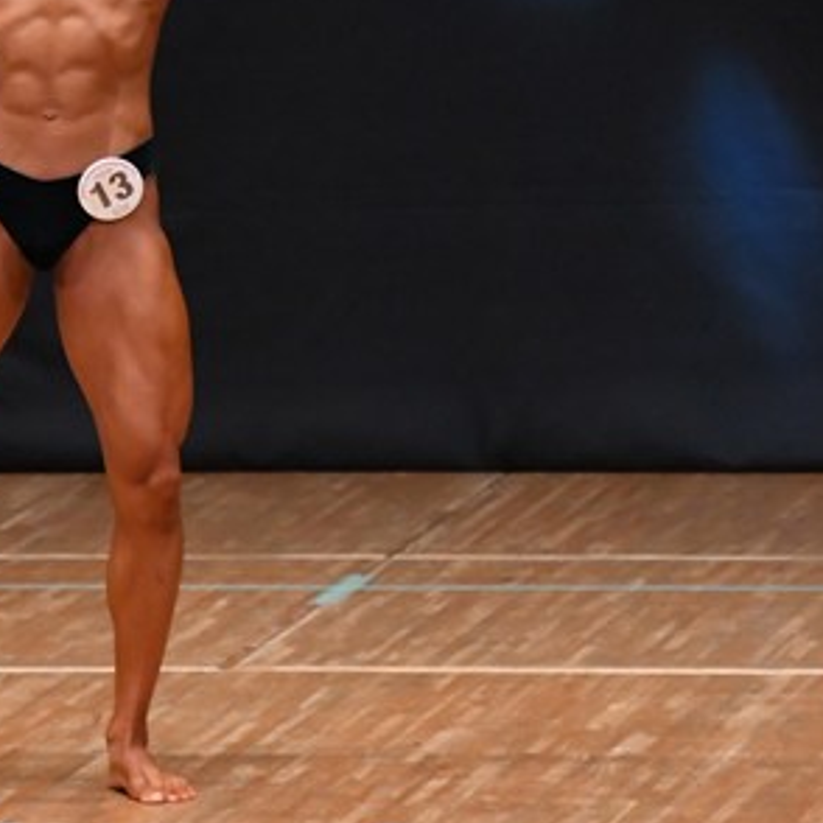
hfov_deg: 3.1
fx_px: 15386
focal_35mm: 572
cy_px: 210
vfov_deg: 3.1
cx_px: 147
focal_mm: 170
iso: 5000
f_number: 5.6
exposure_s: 1/400
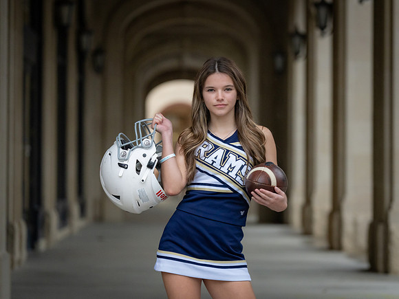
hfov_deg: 15.3
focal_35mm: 129
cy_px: 142
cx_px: 237
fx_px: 1487
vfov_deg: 11.5
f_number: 2.8
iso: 1600
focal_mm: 111
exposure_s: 1/250
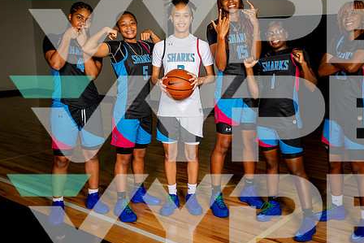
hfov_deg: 44.3
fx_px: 445
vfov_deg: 30.5
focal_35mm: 44
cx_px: 216
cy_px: 119
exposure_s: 1/500
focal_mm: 34
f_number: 8
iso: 250
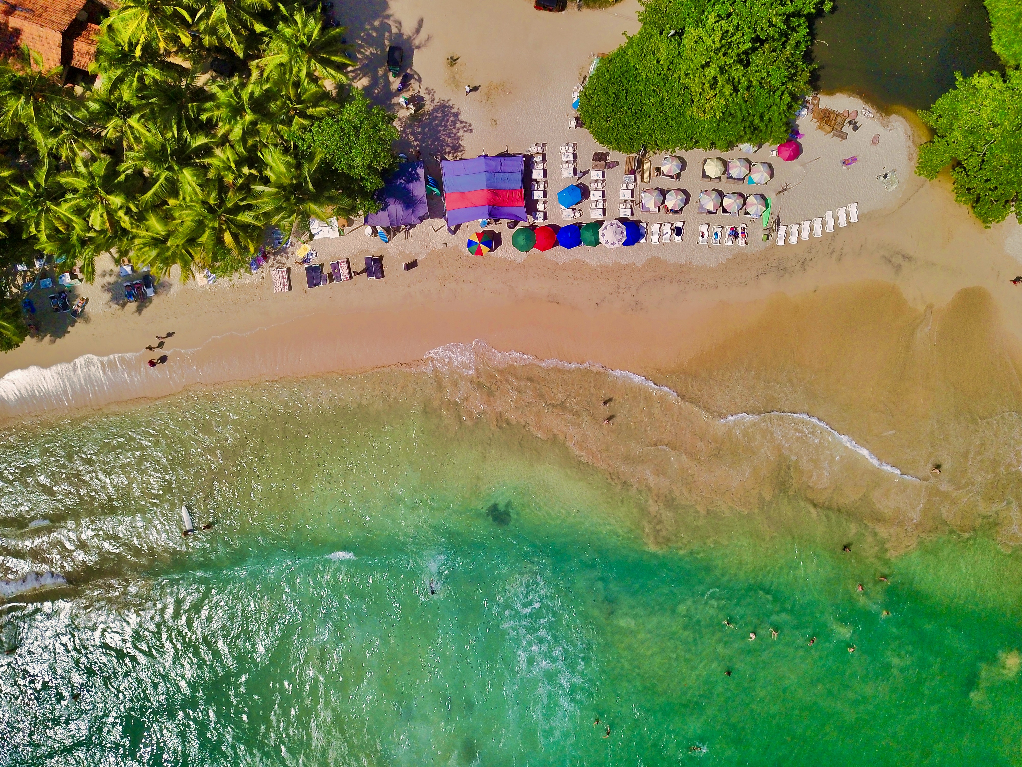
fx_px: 768
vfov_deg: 53.1
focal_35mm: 26
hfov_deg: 67.3
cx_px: 511
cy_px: 384
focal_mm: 4.73
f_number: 2.2
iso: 100
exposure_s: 1/483
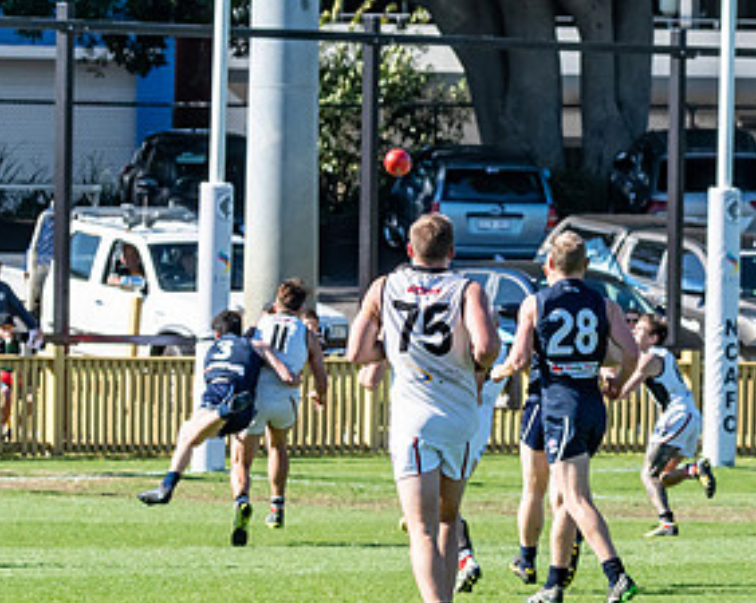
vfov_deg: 3.0
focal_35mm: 522
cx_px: 483
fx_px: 11667
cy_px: 403
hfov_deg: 3.7
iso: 800
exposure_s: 1/2000
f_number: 10
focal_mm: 180
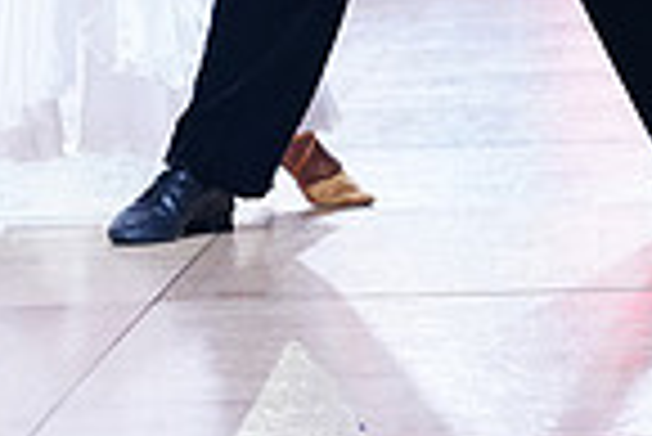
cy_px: -411
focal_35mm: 216
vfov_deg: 6.2
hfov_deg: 9.5
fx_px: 3916
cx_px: 283
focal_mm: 54
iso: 1250
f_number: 4
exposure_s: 1/500
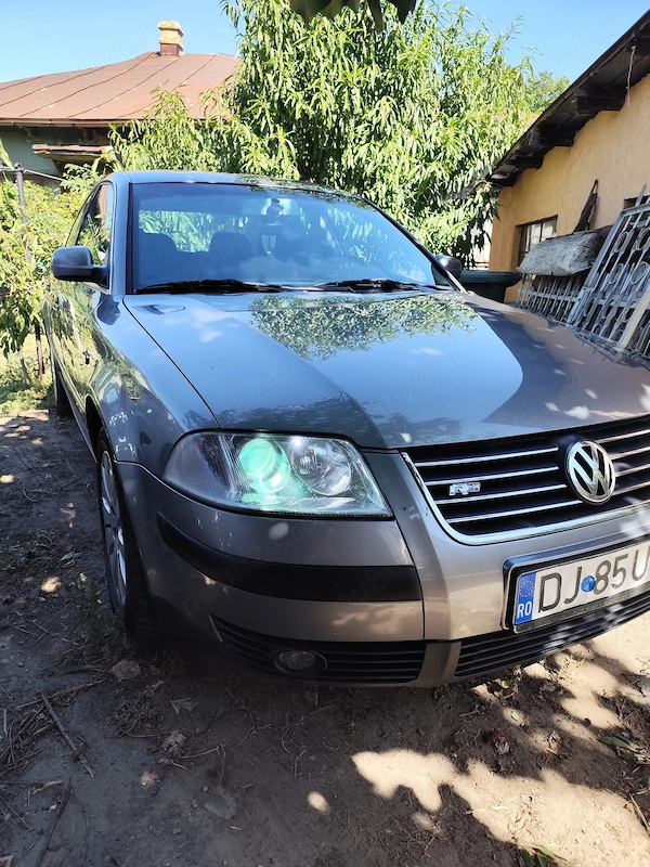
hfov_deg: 58.9
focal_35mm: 23
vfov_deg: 73.9
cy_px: 434
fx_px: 576
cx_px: 325
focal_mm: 6.14
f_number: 1.65
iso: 50
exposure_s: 1/354
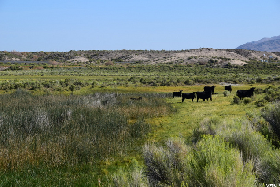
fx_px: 1291
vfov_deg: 8.3
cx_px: 140
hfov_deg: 12.4
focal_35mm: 166
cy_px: 93
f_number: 11
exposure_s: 1/500
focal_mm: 110
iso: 360
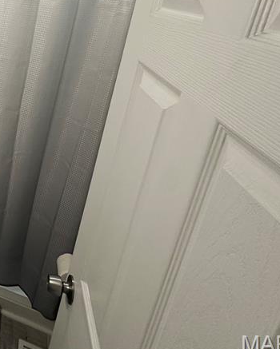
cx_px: -88
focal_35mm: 32
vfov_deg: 51.0
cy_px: 54
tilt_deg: -14.8
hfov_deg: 33.1
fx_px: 331
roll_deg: -4.0
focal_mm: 2.22
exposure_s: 1/120
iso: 250
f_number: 2.2
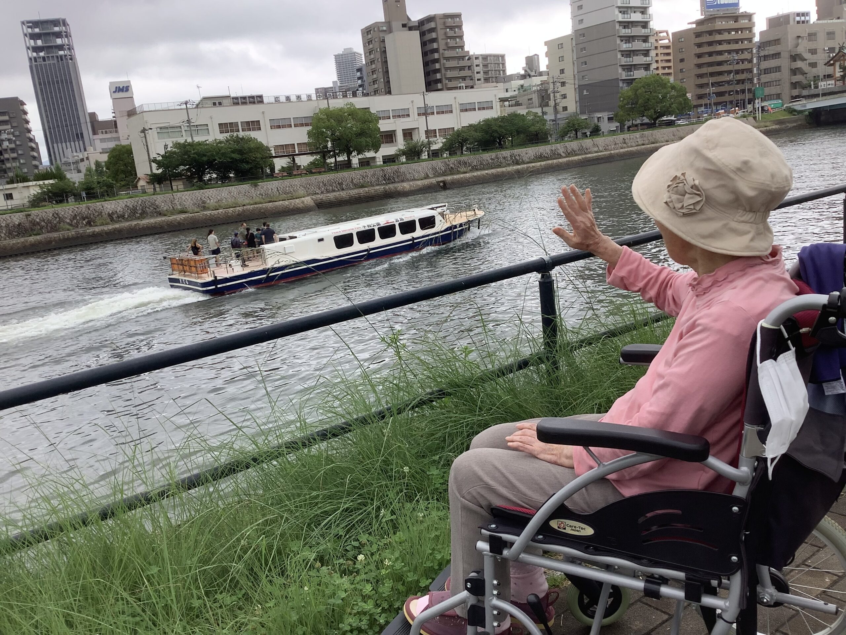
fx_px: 758
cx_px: 423
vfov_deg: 45.4
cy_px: 318
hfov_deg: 58.4
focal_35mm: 31
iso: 25
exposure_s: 1/149
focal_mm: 3.3
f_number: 2.4
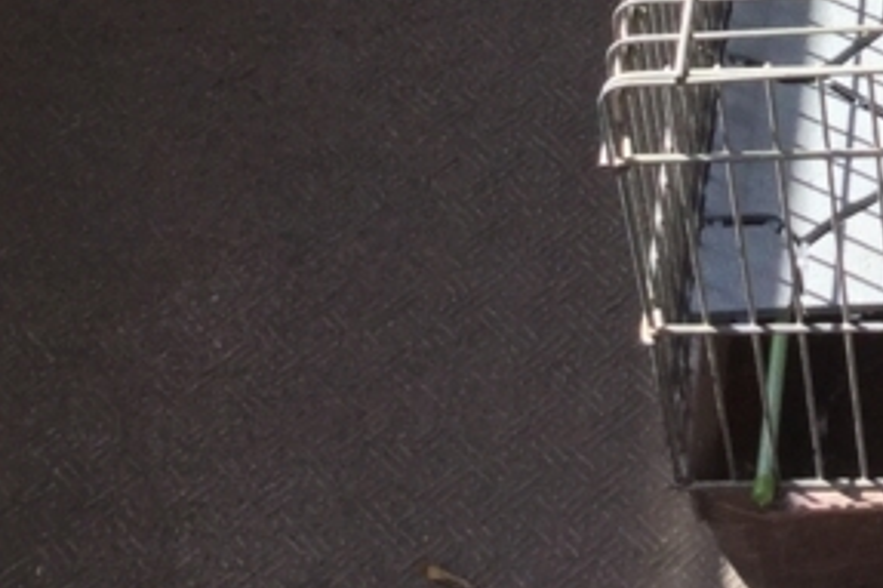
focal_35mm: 115
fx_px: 2819
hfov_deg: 16.5
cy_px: -465
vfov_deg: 11.1
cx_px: 1246
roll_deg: -1.4
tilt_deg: -42.0
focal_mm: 3.3
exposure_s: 1/440
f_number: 2.4
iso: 25
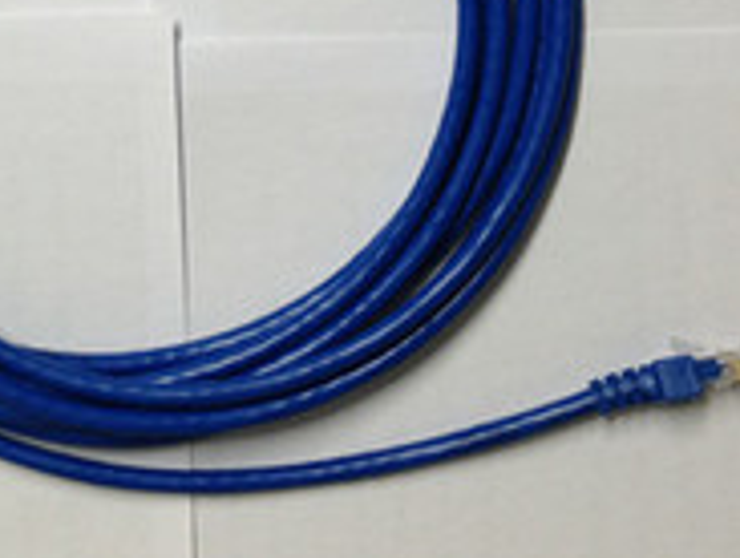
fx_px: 1542
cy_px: -4
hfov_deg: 26.7
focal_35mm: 72
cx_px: 210
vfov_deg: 19.9
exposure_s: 1/20
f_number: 2.4
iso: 100
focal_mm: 4.12
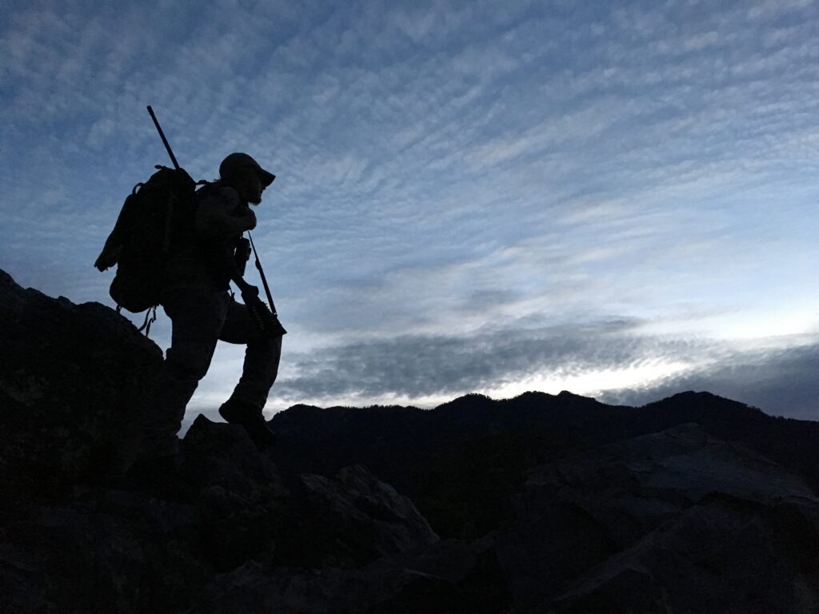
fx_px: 686
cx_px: 410
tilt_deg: +21.1
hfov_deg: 61.7
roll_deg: +1.8
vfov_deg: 48.2
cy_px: 307
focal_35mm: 29
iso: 320
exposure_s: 1/15
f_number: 2.2
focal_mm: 4.15
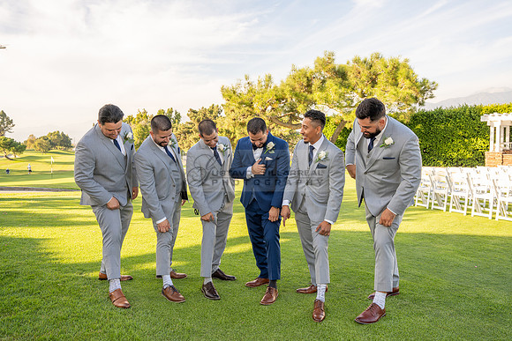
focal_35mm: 26
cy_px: 170
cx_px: 256
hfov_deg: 68.8
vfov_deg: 49.1
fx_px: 374
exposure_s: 1/160
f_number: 5.6
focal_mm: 26.3
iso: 100
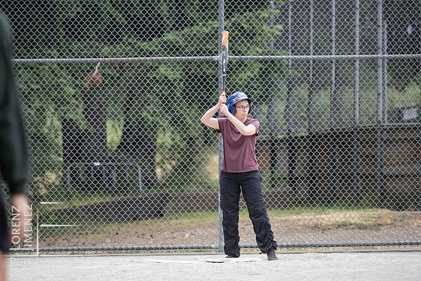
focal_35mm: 313
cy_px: 140
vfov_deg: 4.4
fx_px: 3664
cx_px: 210
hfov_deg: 6.6
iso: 2000
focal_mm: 150
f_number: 2.8
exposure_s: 1/1250
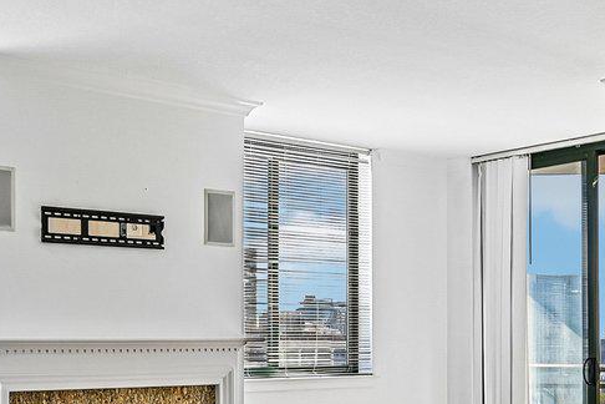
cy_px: 331
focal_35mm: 59
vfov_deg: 22.6
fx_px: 991
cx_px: 288
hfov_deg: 33.9
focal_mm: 14
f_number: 8
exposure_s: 1/100
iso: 100
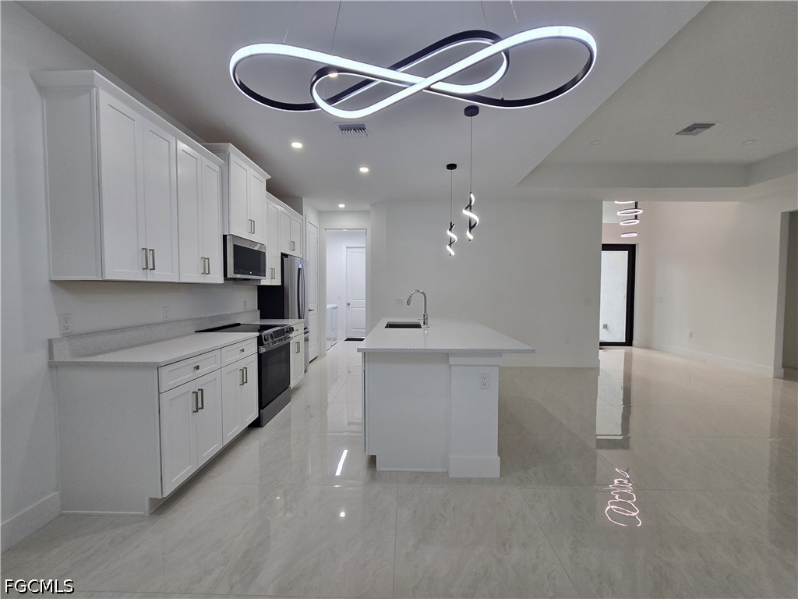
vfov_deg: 89.9
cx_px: 399
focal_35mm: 13
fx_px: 300
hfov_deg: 106.2
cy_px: 300
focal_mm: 2.2
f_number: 2.2
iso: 64
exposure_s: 1/70.4
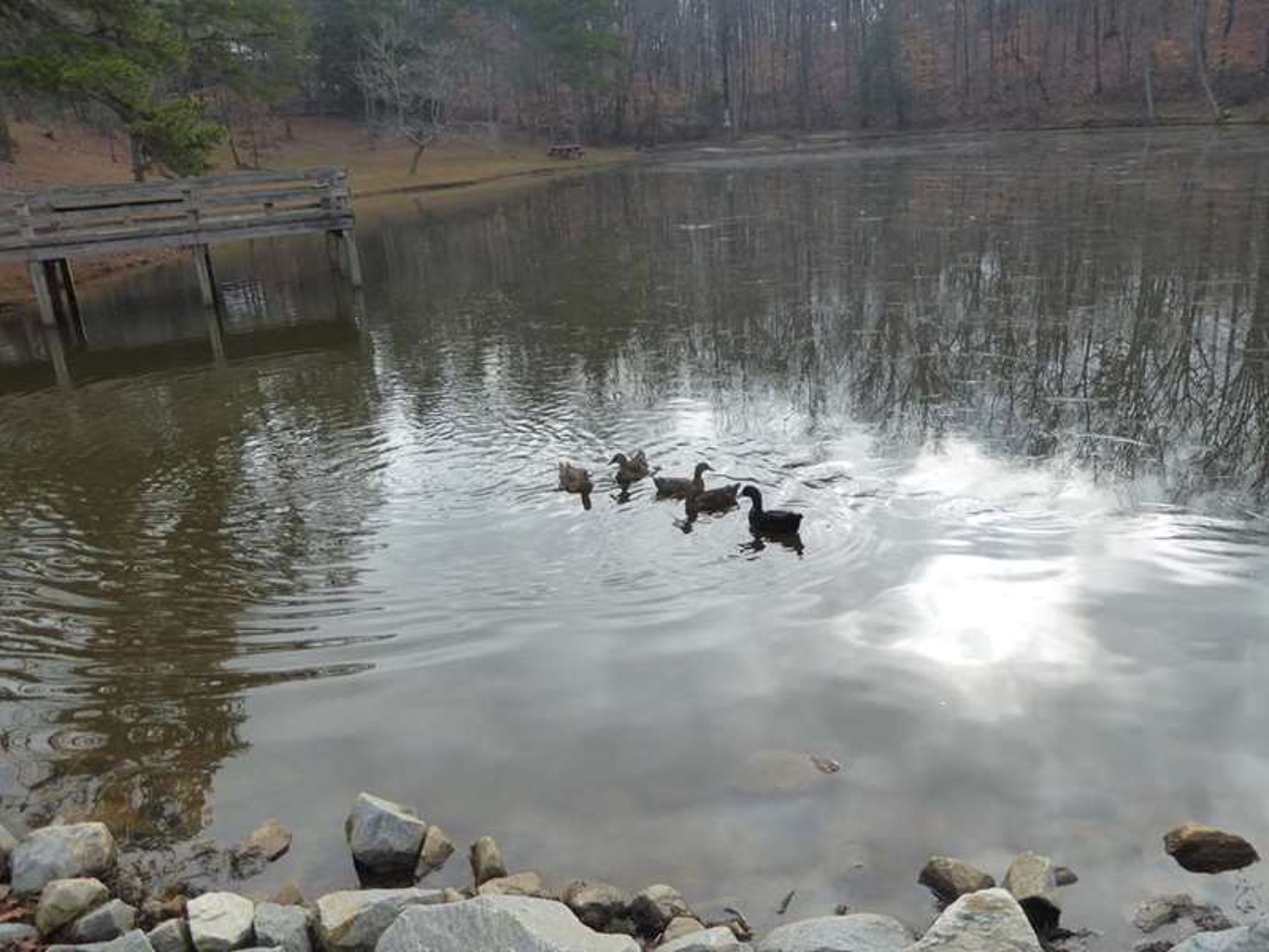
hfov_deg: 61.7
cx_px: 634
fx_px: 1063
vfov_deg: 48.2
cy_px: 476
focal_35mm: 29
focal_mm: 5
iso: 160
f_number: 3.5
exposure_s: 1/500
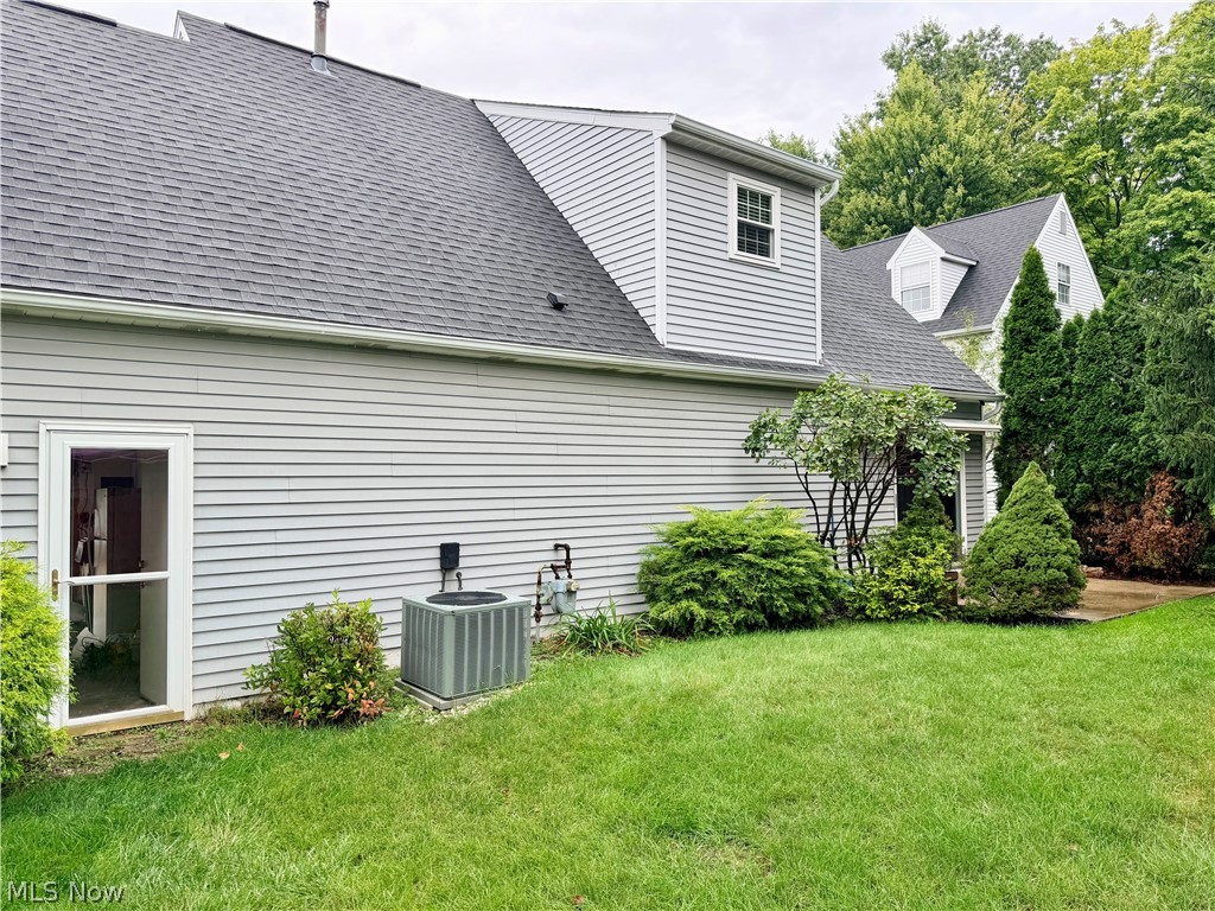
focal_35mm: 24
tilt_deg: +2.0
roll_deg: +1.1
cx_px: 608
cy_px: 456
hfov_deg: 71.6
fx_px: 842
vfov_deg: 56.8
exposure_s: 1/1292
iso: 100
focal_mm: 6.76
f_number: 1.78
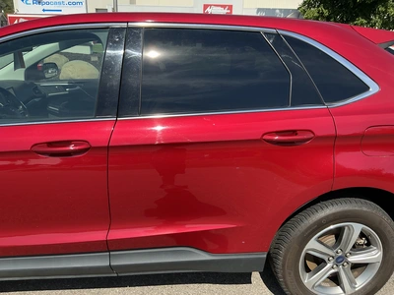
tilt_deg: -15.6
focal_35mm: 28
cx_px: 197
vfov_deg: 49.7
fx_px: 319
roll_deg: -2.9
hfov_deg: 63.4
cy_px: 148
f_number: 1.8
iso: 25
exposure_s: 1/883
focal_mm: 3
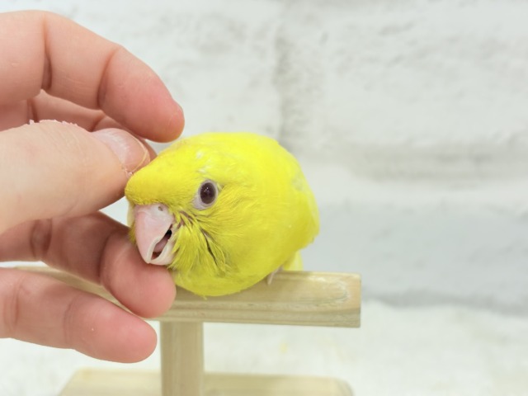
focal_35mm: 52
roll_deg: +0.8
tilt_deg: -12.4
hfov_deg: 36.8
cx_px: 264
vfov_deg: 28.0
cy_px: 198
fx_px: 793
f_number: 1.6
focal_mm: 5.96
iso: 64
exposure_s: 1/100
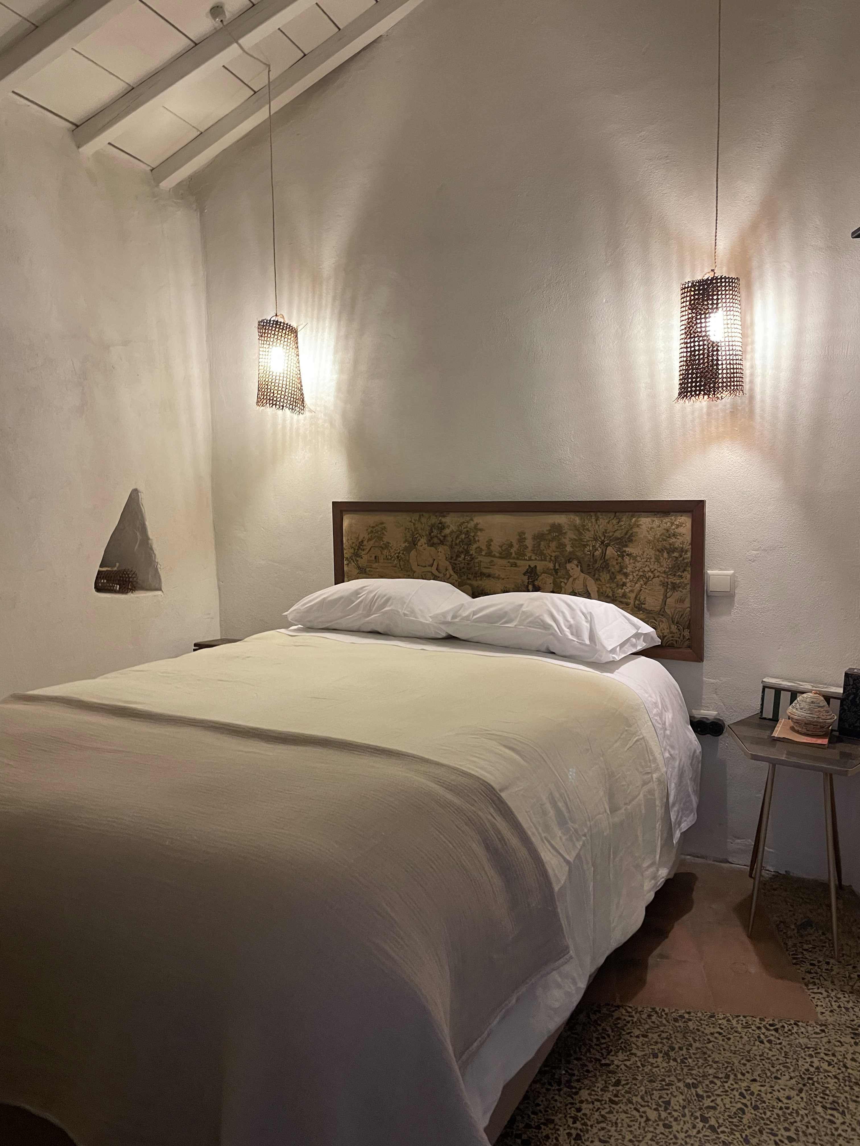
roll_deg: -1.0
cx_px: 430
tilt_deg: -4.7
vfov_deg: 67.3
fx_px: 861
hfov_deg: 53.1
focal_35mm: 26
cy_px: 573
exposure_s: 1/25
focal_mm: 4.2
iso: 640
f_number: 1.6
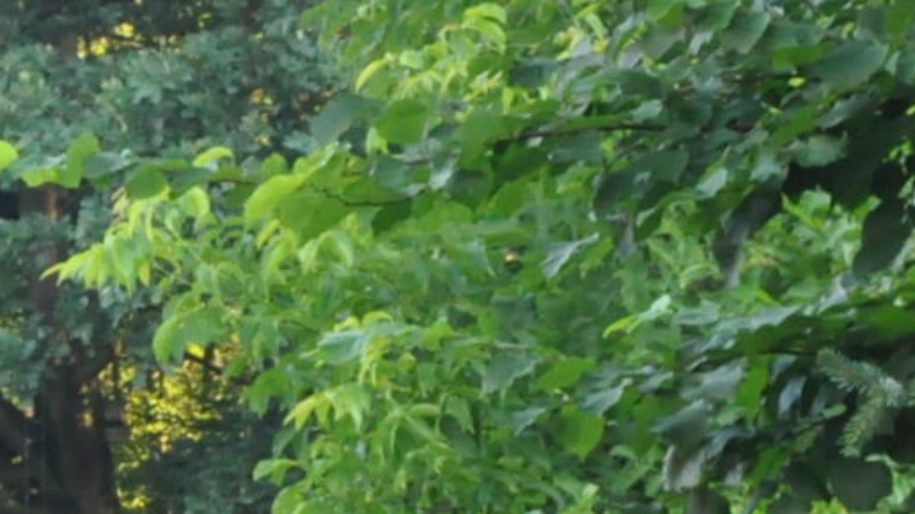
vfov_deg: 6.0
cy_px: 1166
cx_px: -590
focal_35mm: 195
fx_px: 4720
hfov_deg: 10.6
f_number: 9
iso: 1600
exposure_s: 1/80
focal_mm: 25
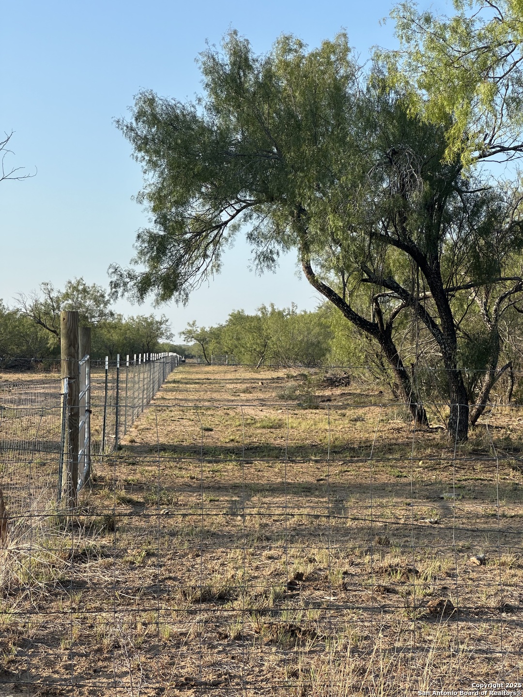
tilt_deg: +0.2
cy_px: 348
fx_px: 1551
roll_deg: -1.3
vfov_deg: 25.3
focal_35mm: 77
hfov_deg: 19.1
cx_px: 262
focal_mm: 9
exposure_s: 1/359
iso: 32
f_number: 2.8
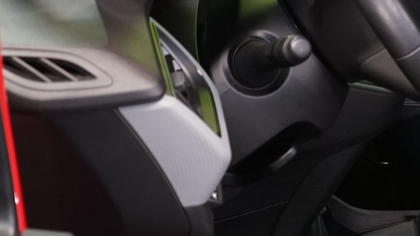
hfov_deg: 14.4
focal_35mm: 138
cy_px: 27
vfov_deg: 8.8
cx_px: 658
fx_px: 1537
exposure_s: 1/40
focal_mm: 36
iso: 1250
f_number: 4
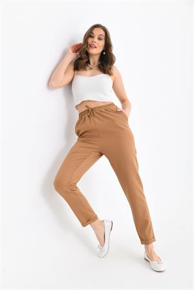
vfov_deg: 44.5
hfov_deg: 30.5
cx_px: 97
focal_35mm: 44
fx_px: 356
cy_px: 145
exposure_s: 1/125
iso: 160
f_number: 6.3
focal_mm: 44
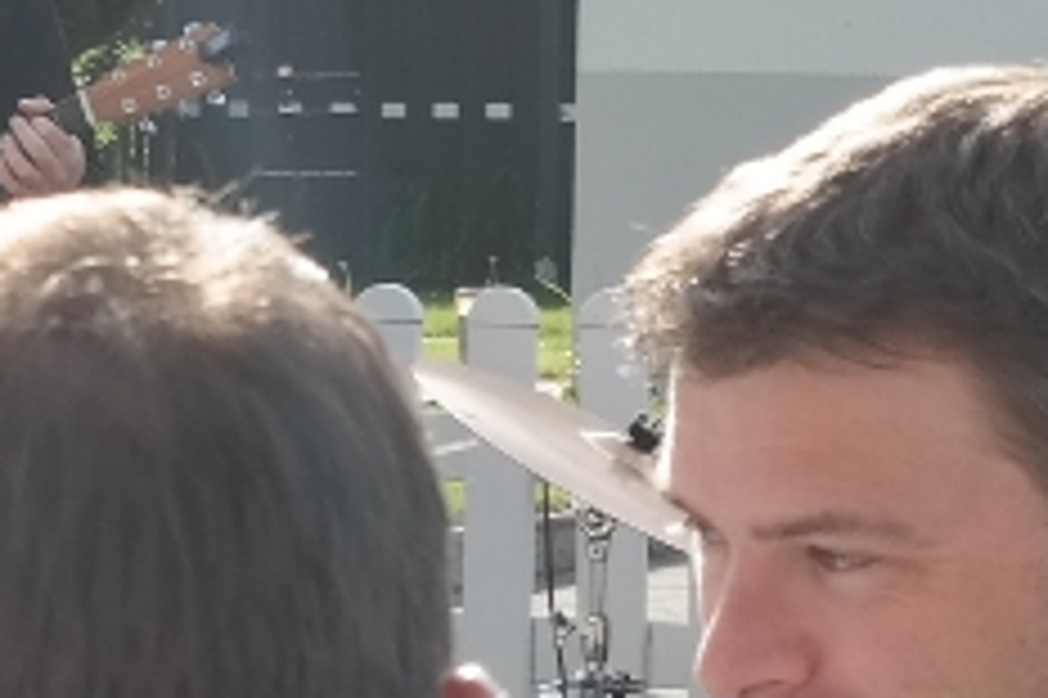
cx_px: -751
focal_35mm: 282
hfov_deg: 7.1
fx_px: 8203
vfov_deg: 4.9
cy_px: 477
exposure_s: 1/250
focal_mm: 27
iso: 200
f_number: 6.3
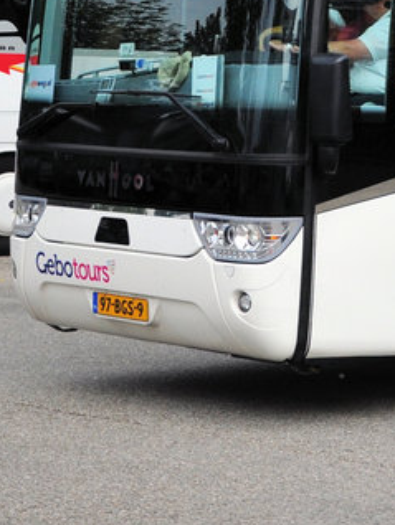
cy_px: -54
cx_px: 762
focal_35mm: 136
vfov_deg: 14.2
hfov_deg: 10.2
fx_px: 2064
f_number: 4
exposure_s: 1/1600
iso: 200
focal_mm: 25
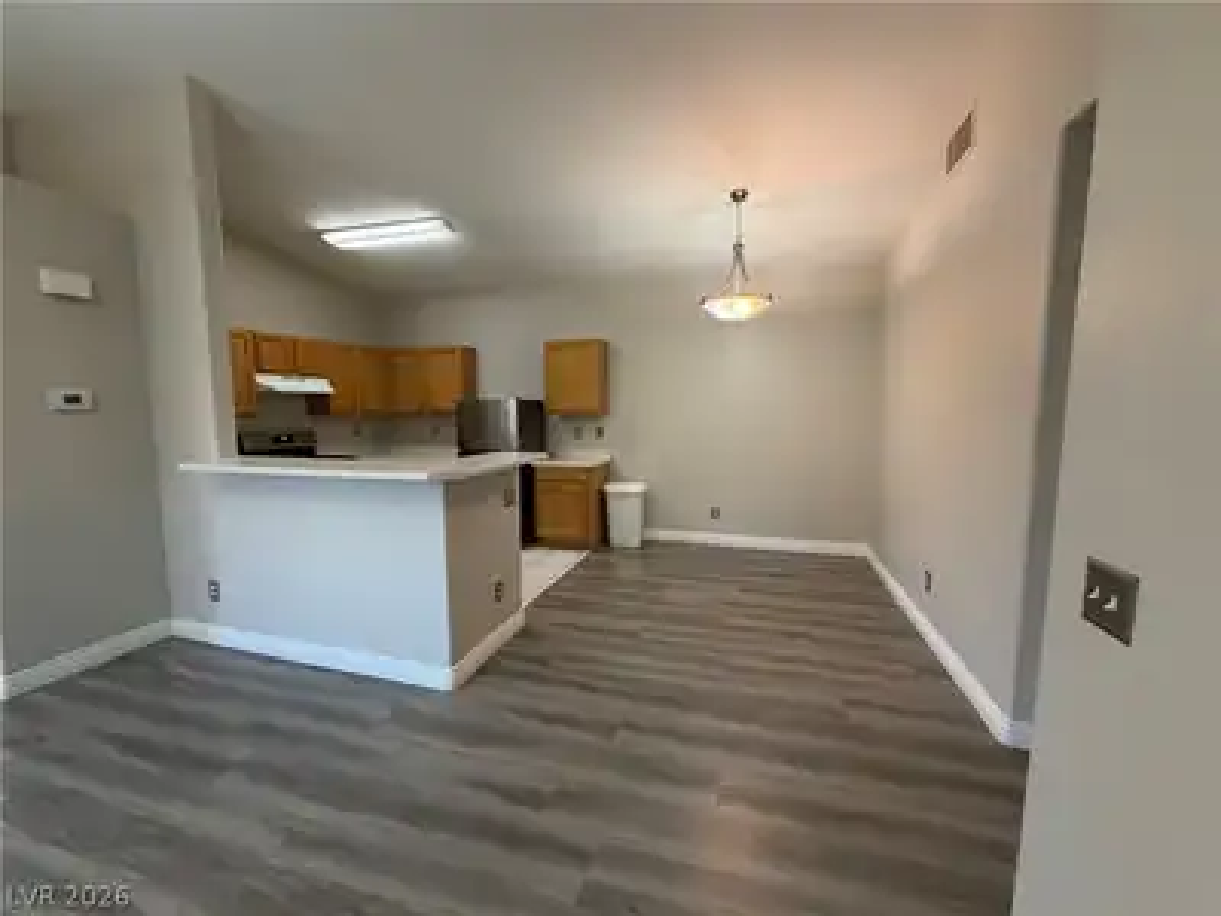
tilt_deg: -5.3
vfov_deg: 85.7
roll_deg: +0.5
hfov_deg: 102.1
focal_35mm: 14
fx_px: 494
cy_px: 458
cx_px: 610
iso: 320
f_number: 2.2
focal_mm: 2.22
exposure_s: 1/120
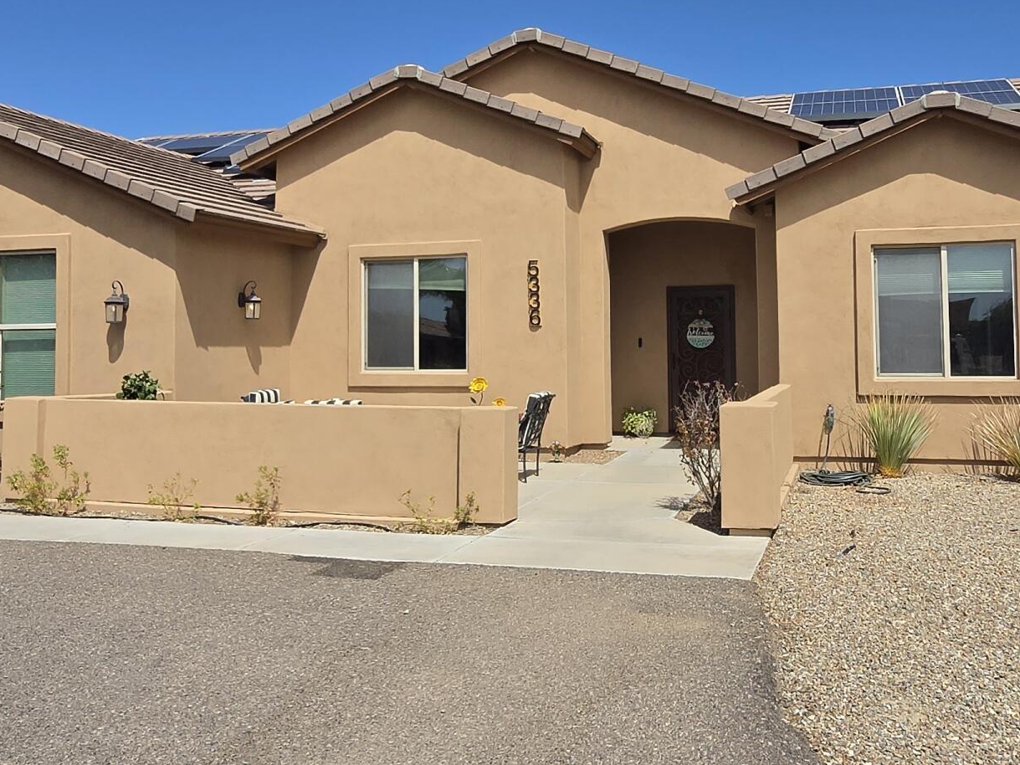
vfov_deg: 44.0
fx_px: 943
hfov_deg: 56.7
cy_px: 316
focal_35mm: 32
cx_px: 562
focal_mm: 2.2
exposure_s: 1/4847
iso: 100
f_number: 2.2
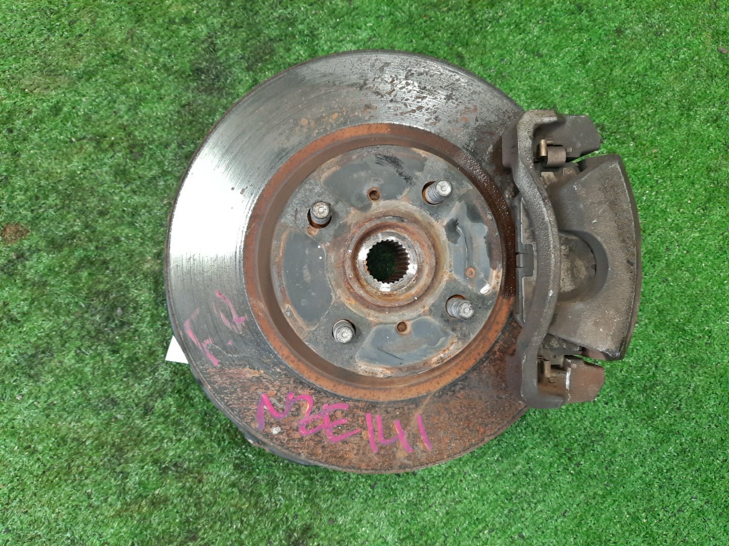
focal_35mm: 25
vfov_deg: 54.9
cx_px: 364
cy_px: 273
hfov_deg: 69.4
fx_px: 526
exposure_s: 1/33
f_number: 2
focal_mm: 4.6
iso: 266
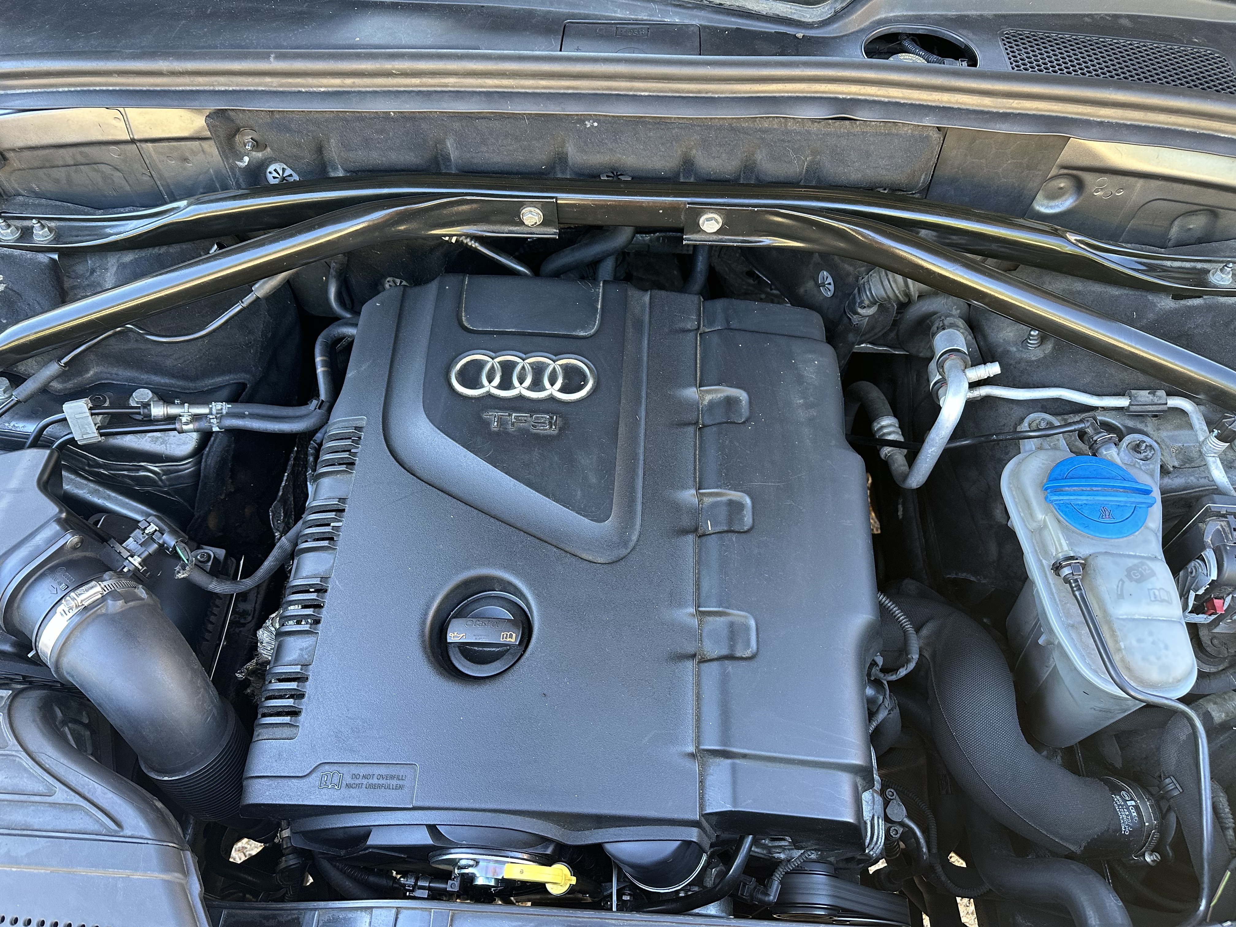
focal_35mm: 24
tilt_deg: -53.2
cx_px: 618
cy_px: 464
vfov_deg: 56.8
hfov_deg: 71.6
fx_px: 857
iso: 250
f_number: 1.78
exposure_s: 1/102
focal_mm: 6.86
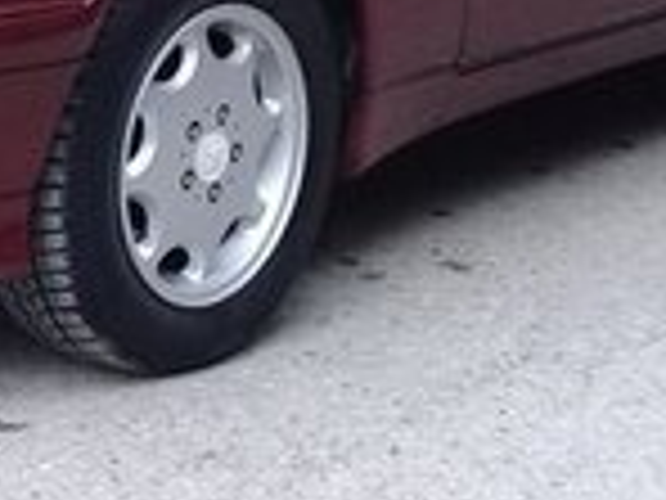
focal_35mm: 138
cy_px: -83
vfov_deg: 10.6
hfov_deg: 14.2
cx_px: 144
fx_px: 2655
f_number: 2.2
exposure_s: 1/100
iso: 64
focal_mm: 3.3
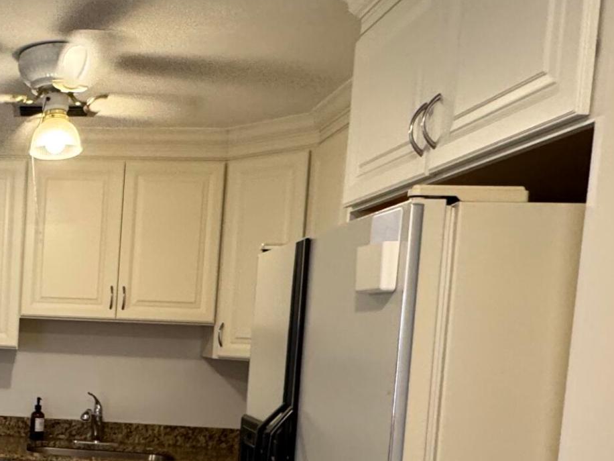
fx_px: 780
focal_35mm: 44
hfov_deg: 36.1
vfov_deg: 31.8
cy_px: 386
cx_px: -70
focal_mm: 2.22
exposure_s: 1/60
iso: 400
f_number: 2.2
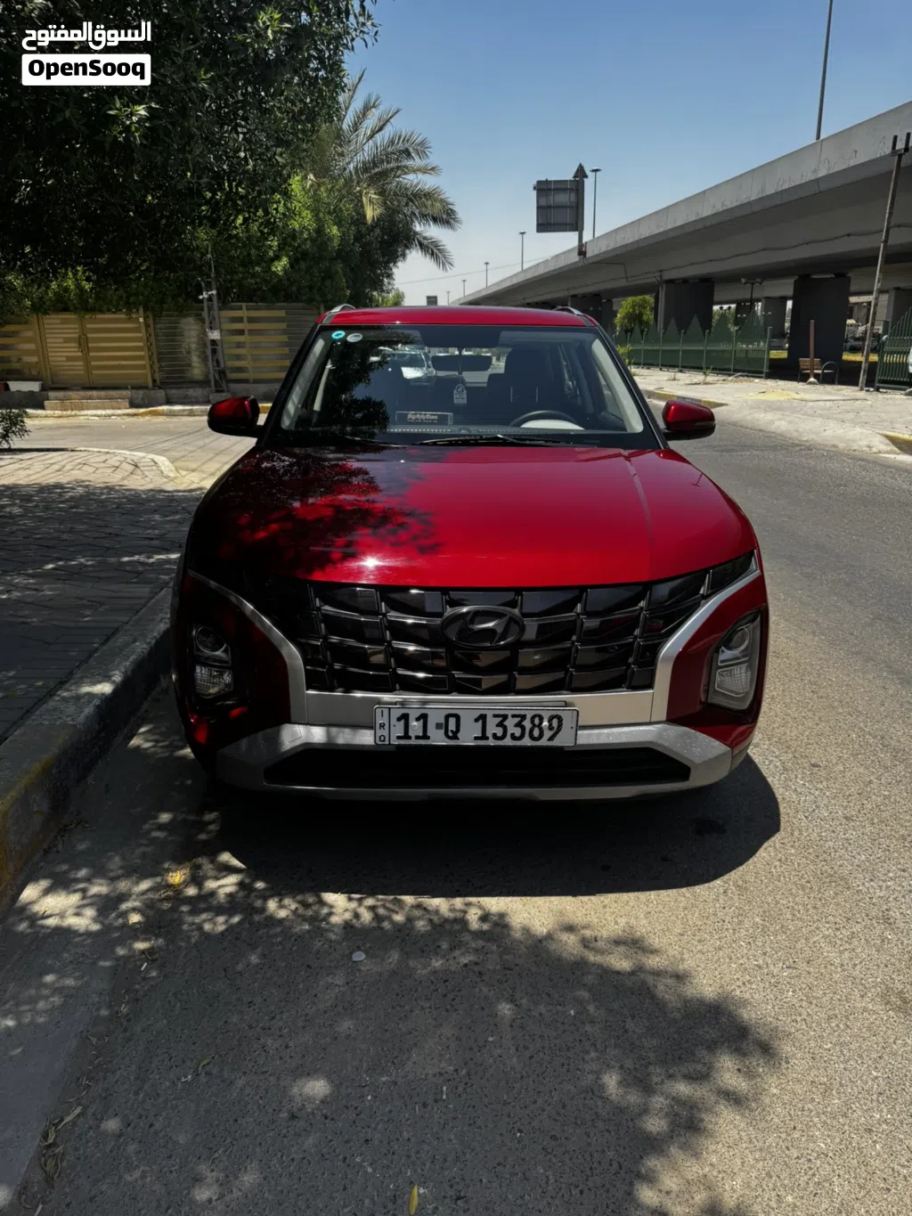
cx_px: 456
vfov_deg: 71.6
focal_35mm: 24
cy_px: 608
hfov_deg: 56.8
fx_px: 843
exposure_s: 1/2105
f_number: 1.78
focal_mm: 6.76
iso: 80
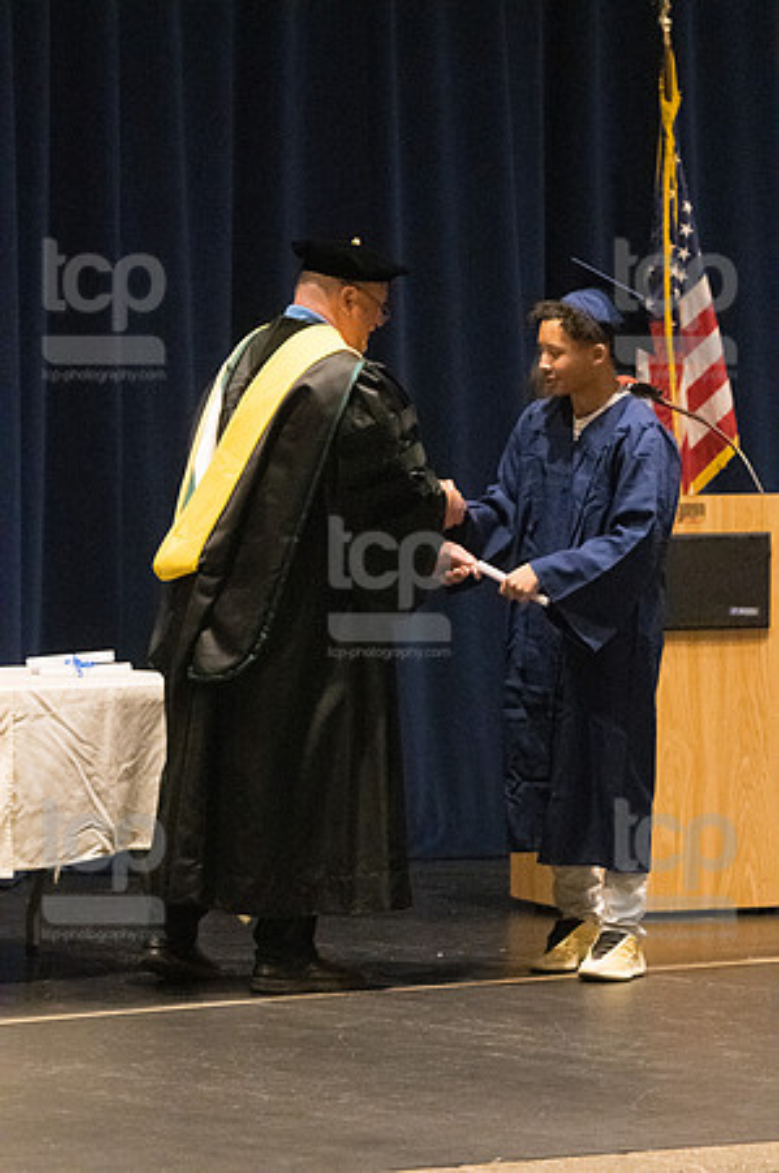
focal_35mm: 217
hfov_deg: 6.3
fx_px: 7059
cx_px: 390
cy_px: 586
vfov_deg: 9.5
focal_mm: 145
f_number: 4.5
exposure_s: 1/250
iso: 8000
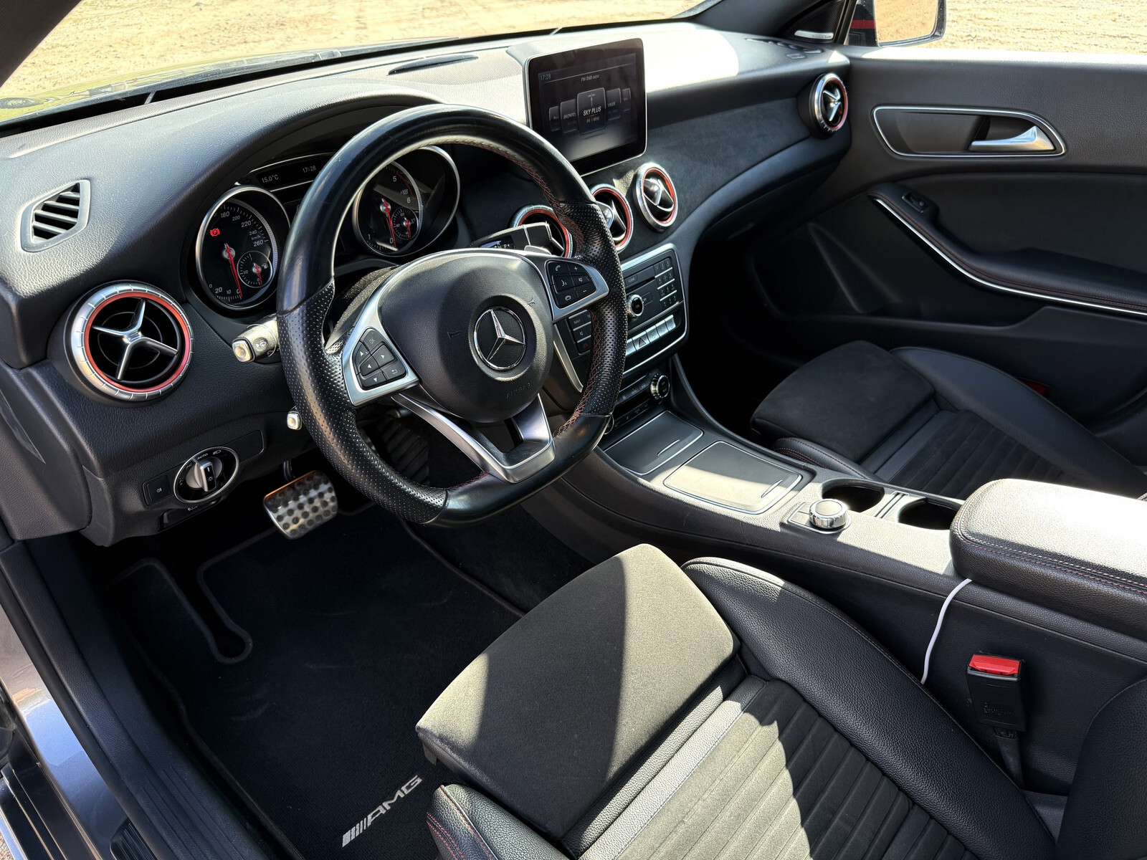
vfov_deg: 56.8
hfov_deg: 71.6
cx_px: 574
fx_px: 795
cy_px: 430
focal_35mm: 24
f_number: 1.78
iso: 100
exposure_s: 1/278
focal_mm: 6.76
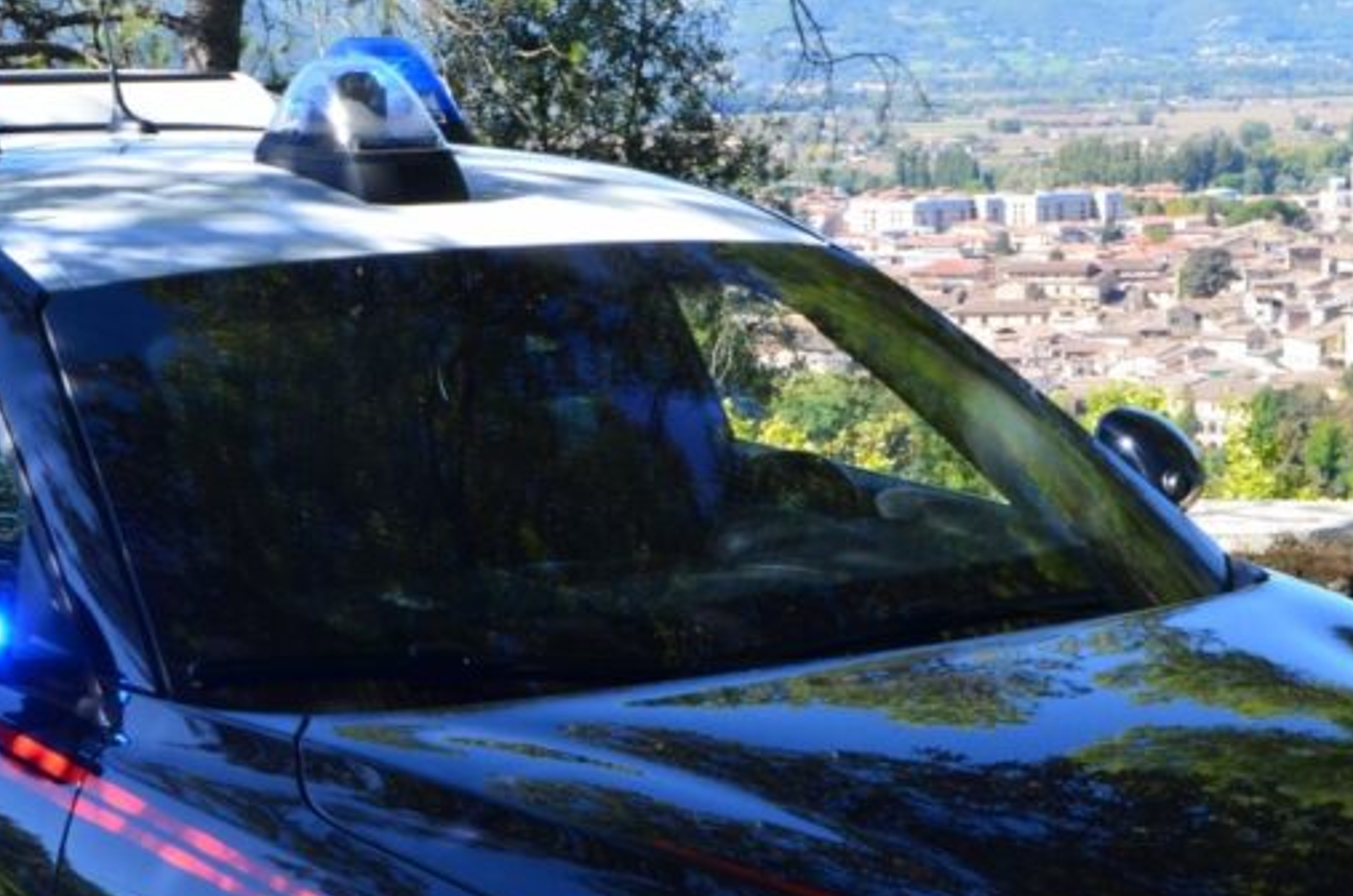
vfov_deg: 14.0
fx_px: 3639
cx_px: 910
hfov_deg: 21.0
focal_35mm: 97
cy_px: 472
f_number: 10
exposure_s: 1/200
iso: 400
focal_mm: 32
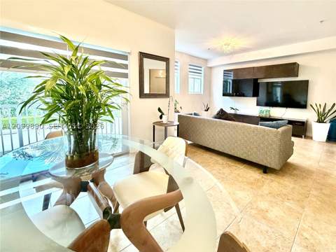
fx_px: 136
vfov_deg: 85.7
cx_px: 168
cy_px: 126
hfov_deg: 102.1
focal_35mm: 14
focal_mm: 2.22
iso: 250
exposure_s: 1/120
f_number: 2.2
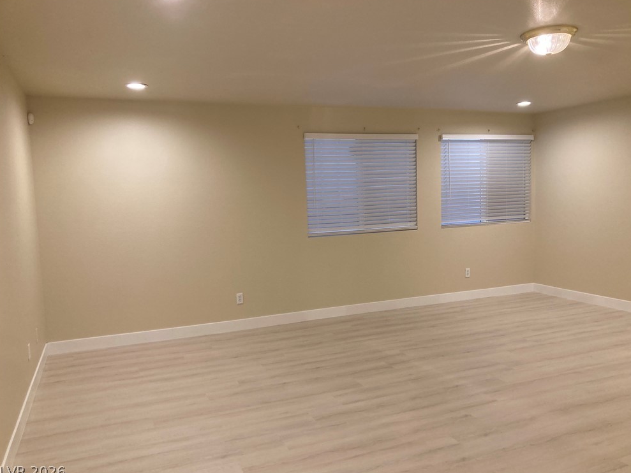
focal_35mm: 29
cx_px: 322
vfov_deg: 48.2
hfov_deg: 61.6
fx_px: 529
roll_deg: +0.8
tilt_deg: -4.3
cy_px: 237
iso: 80
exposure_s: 1/60
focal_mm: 3.99
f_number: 1.8
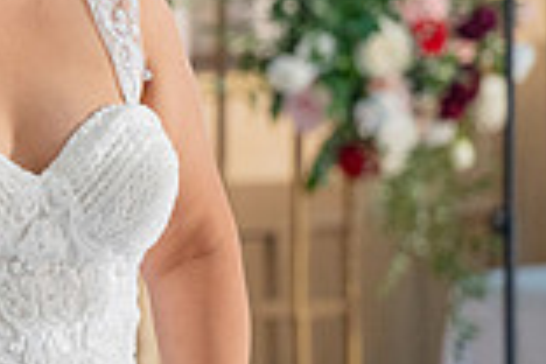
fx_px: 5930
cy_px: 33
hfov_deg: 5.2
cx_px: -416
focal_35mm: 391
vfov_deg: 3.5
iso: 1600
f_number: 3.2
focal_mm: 105
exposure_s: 1/200
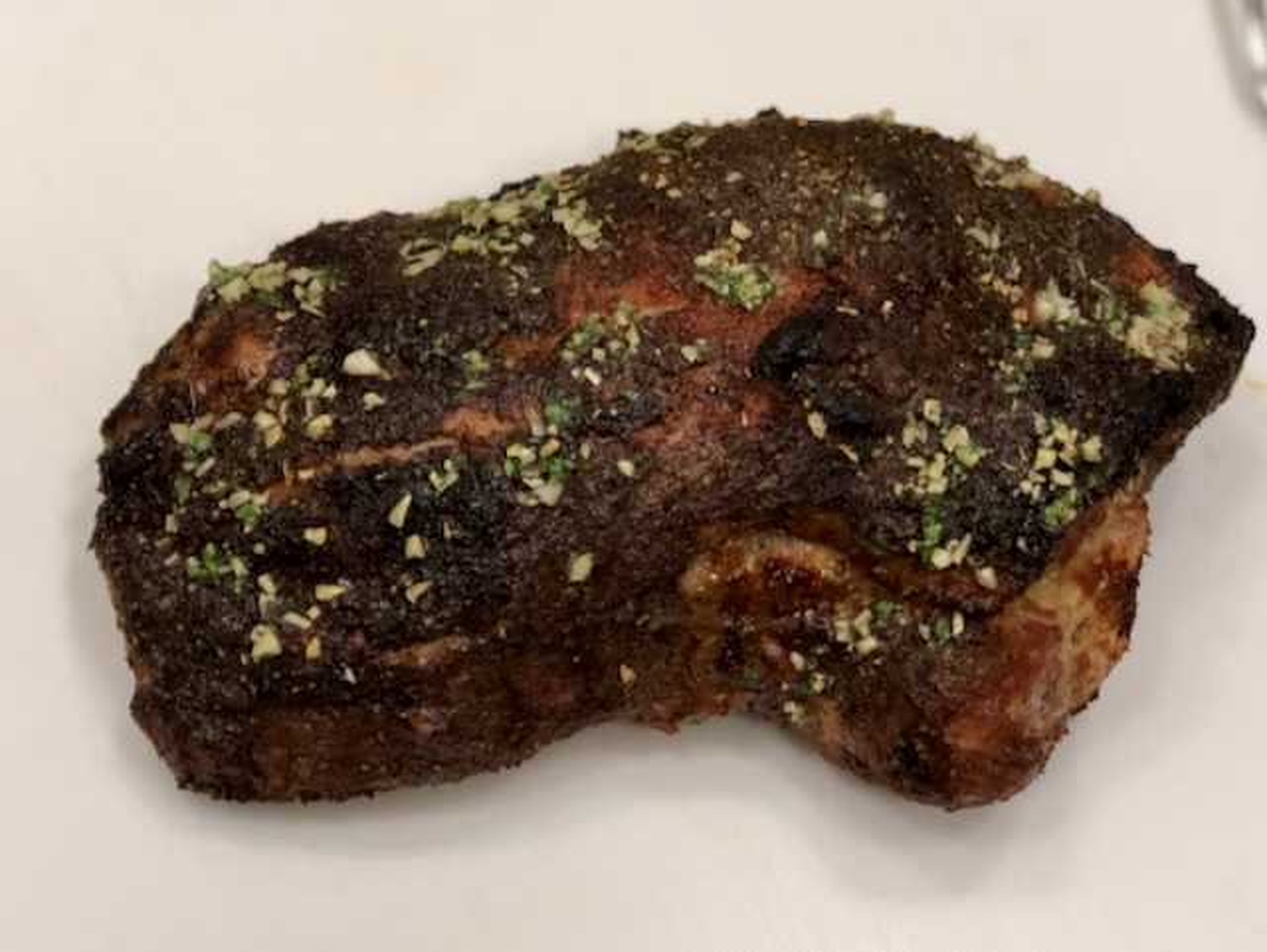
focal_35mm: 57
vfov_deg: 25.7
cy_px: 476
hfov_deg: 33.8
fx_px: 2088
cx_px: 634
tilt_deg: -60.7
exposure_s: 1/33
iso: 160
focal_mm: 6.6
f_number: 2.8
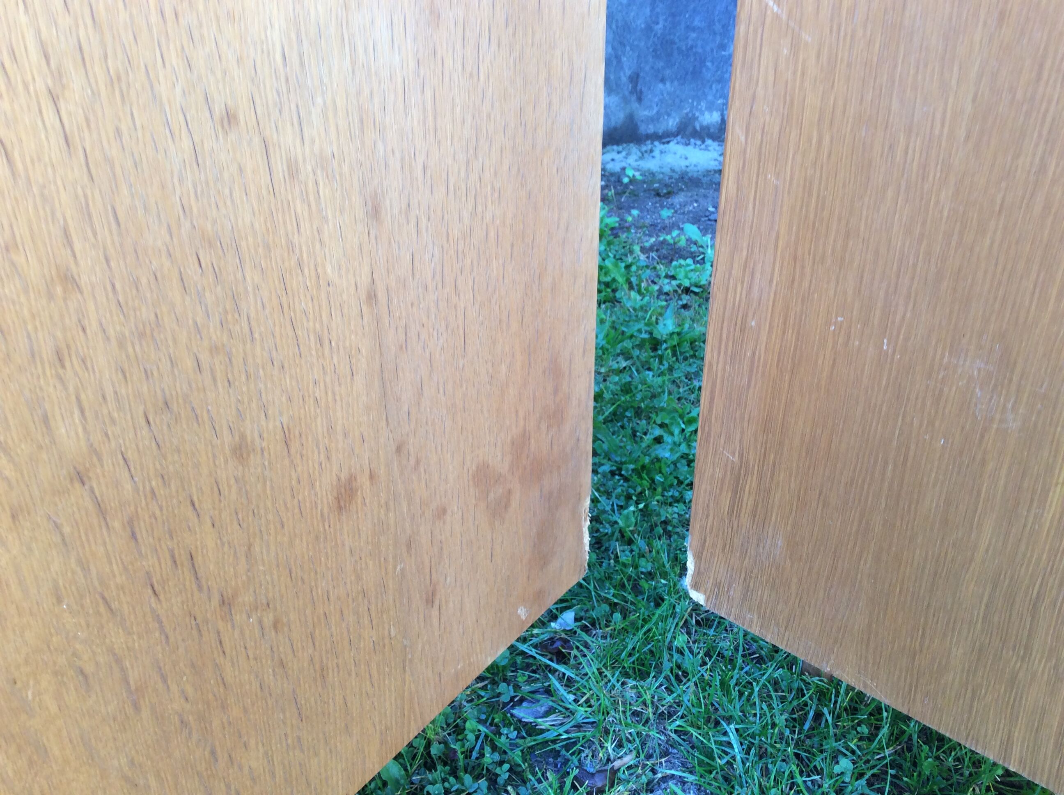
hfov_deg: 56.9
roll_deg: +0.5
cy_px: 398
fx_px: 982
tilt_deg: -32.7
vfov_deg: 44.1
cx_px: 532
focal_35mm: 32
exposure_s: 1/25
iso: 32
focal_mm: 3.3
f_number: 2.4
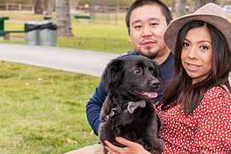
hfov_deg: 16.6
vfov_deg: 11.1
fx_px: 789
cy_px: 112
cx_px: 151
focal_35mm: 123
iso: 500
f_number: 5
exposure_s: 1/125
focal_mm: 56
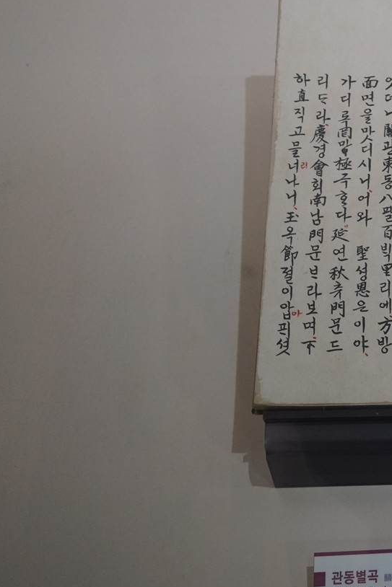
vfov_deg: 23.6
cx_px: 650
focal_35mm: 86
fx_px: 1404
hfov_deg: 14.4
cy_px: 283
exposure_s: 1/100
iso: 1600
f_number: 4
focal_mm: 35
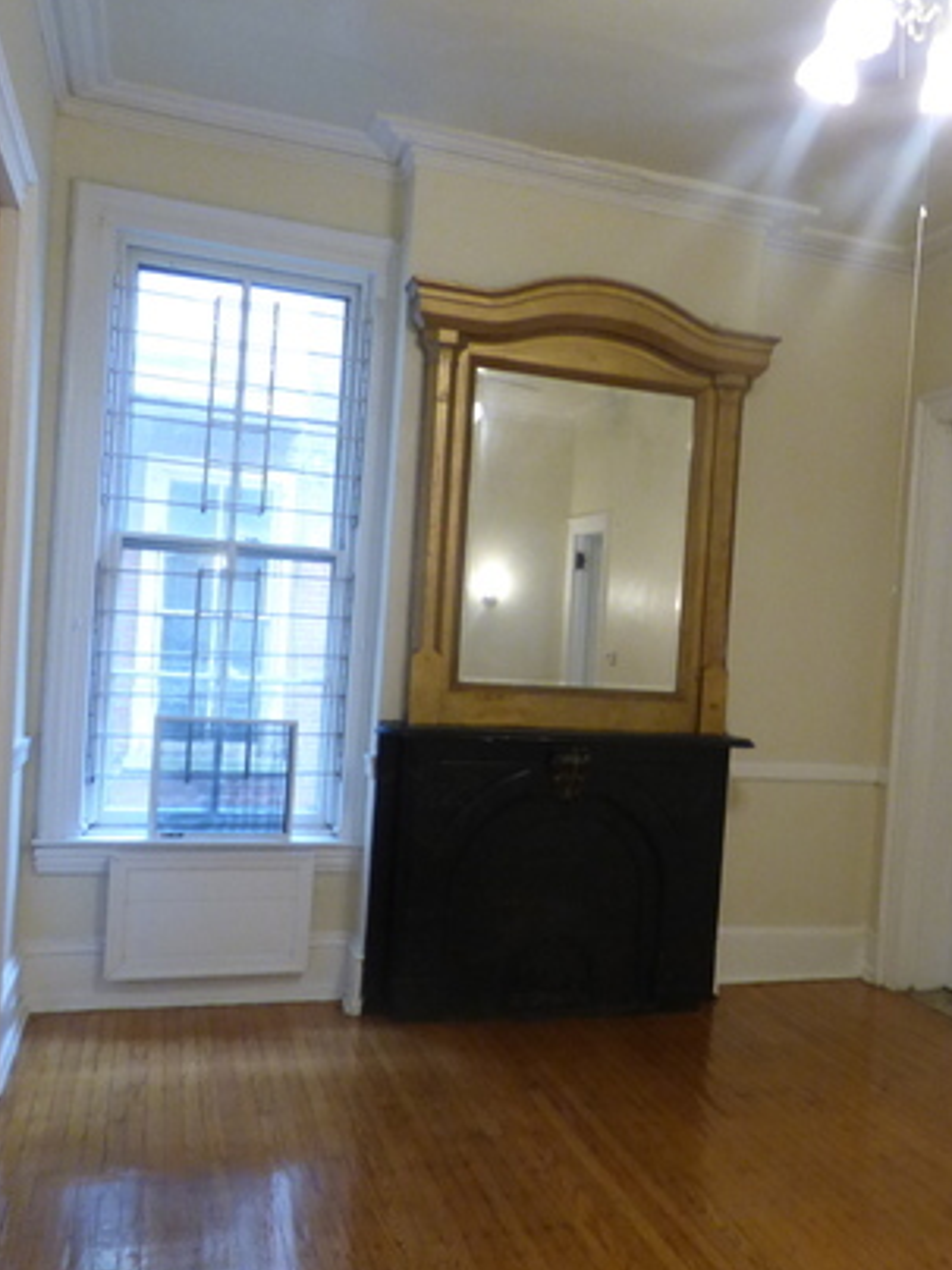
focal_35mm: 33
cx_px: 691
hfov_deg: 41.9
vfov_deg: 55.3
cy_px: 674
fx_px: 1210
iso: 400
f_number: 2.8
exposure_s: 1/60
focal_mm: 3.58
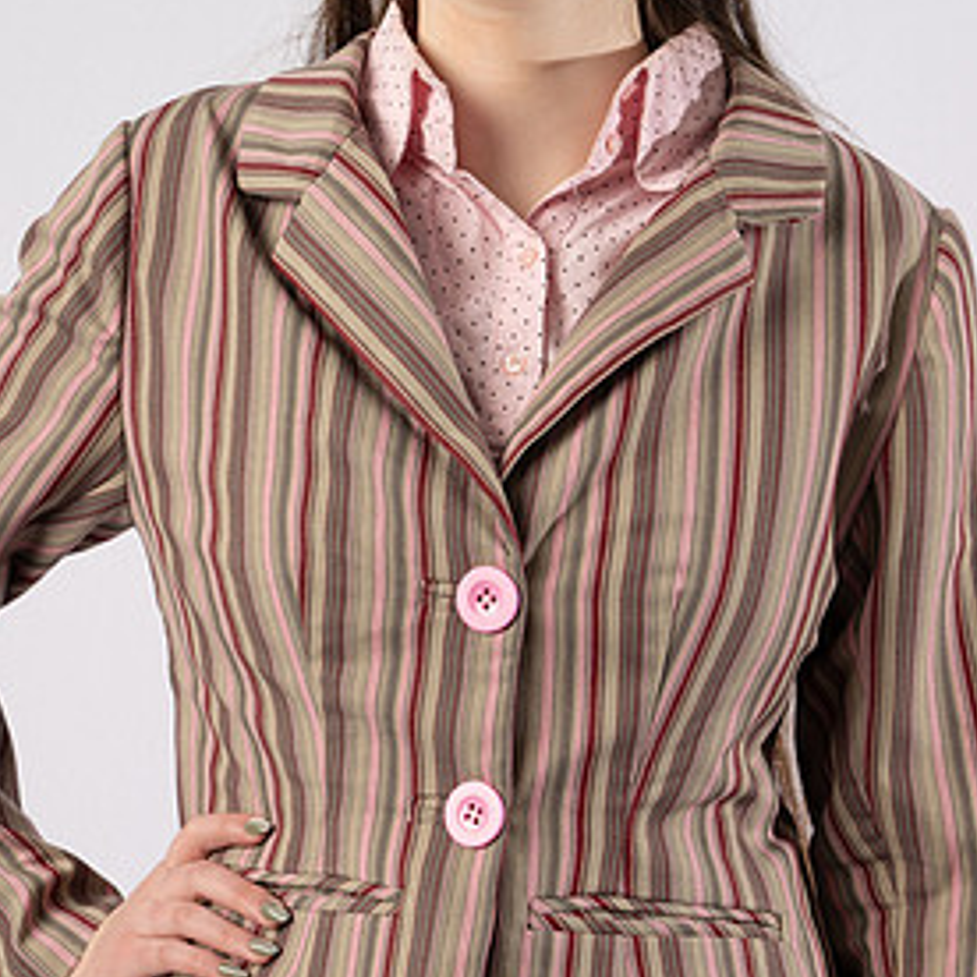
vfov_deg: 17.9
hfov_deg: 17.9
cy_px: 630
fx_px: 3097
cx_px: 464
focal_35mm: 97
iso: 100
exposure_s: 1/125
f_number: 8
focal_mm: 70
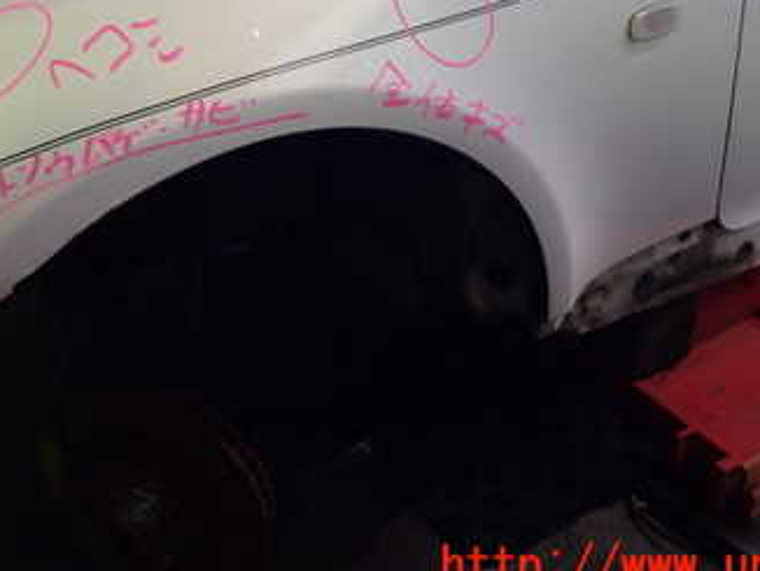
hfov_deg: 40.8
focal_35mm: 46
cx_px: 268
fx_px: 1011
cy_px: 72
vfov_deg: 30.4
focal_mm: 4.5
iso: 200
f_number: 2
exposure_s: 1/50
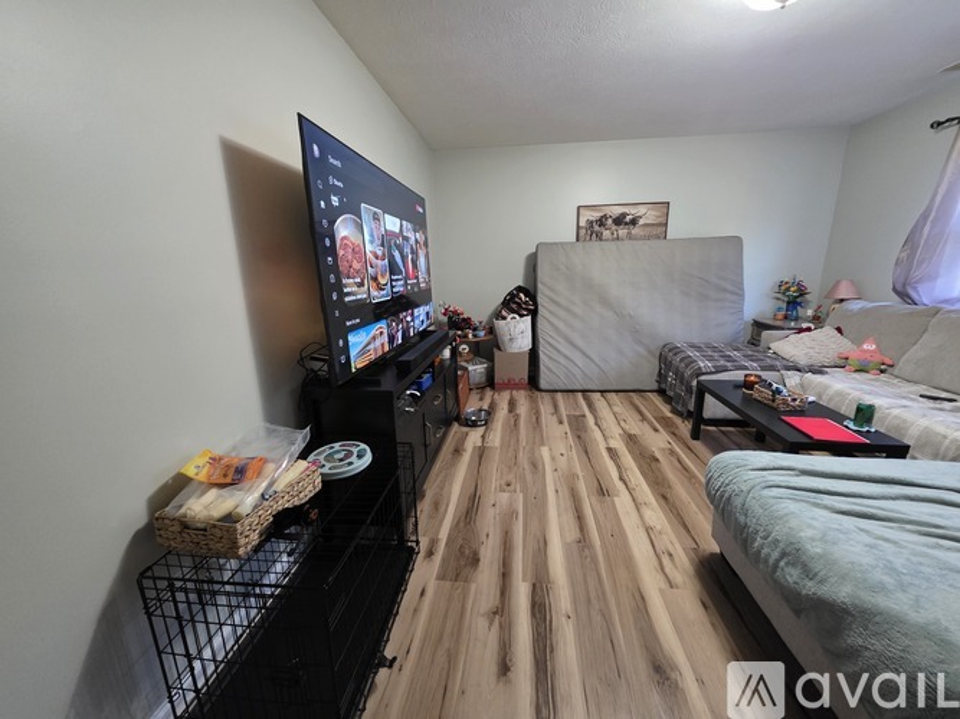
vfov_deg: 89.9
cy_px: 360
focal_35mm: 13
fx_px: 360
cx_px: 480
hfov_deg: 106.2
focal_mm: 2.2
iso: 800
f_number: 1.9
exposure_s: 1/60
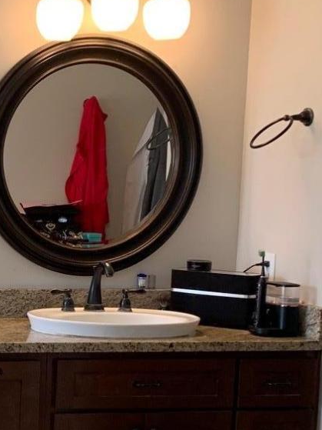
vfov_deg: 21.0
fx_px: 1154
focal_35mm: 93
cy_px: 278
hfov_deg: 14.9
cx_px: -146
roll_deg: -1.2
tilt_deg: -5.3
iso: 64
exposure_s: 1/60
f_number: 1.8
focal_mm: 4.25
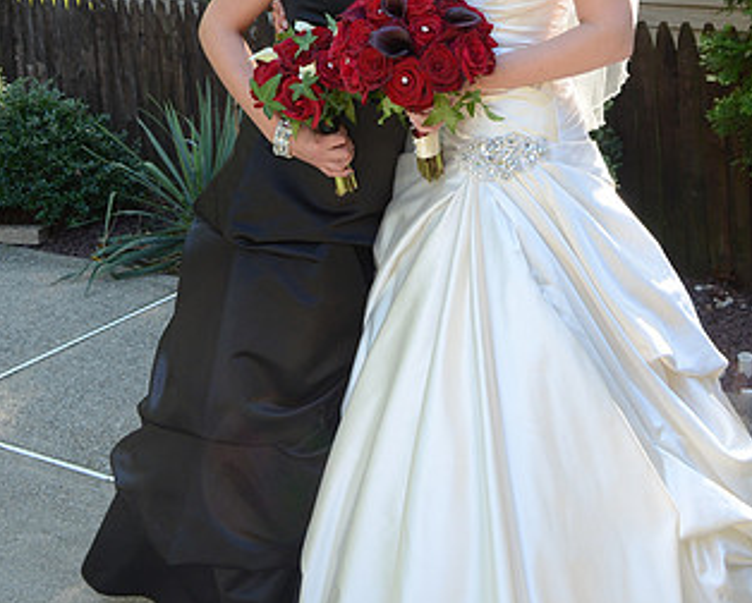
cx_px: 393
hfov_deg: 33.0
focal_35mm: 57
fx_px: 1270
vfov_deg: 25.6
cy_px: 19
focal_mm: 22
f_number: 6.3
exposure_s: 1/125
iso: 500
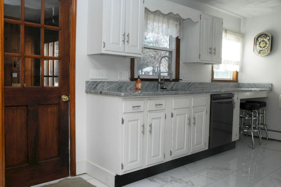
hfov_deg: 53.2
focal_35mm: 36
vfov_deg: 36.8
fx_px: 281
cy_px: 94
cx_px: 140
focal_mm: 24
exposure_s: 1/80
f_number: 8
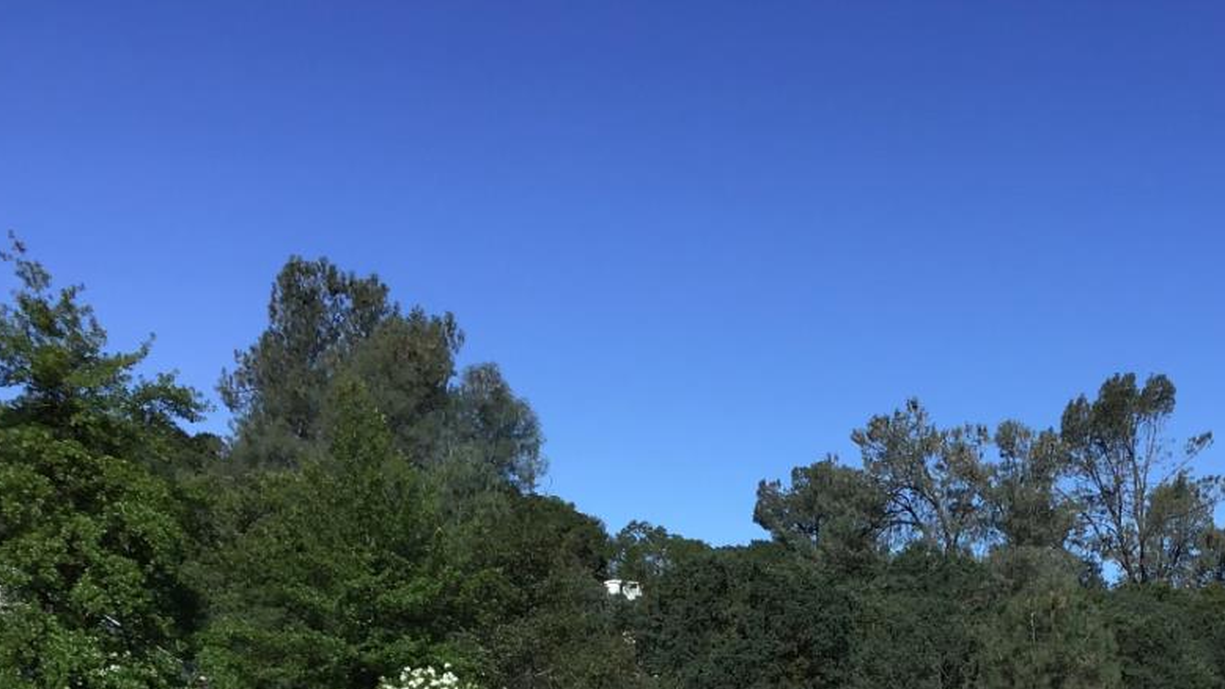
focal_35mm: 65
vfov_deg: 17.6
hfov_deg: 31.8
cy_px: 844
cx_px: 909
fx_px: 2111
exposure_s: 1/1381
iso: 25
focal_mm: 3.3
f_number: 2.4
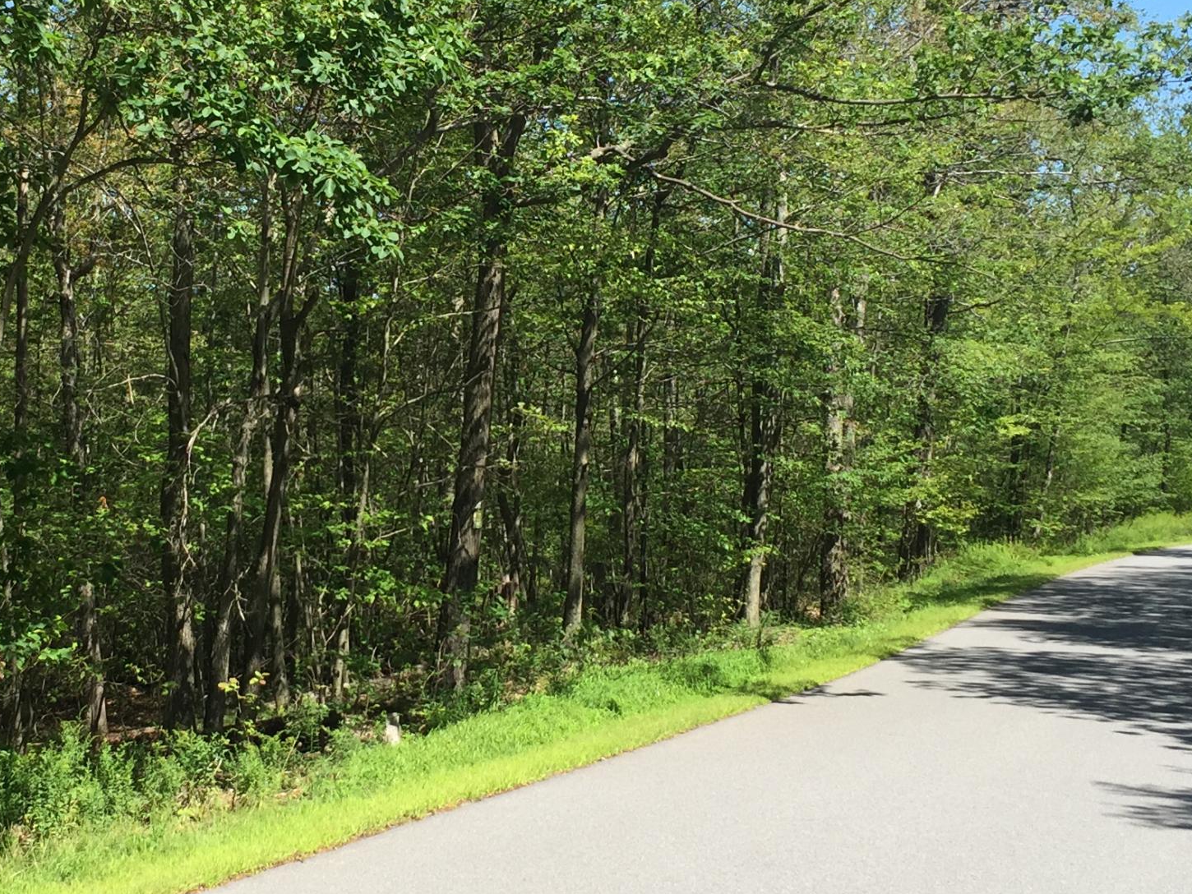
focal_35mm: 60
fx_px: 2066
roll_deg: -2.0
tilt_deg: -1.9
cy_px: 387
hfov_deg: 31.7
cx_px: 340
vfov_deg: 24.4
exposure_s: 1/898
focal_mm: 4.15
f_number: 2.2
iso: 32
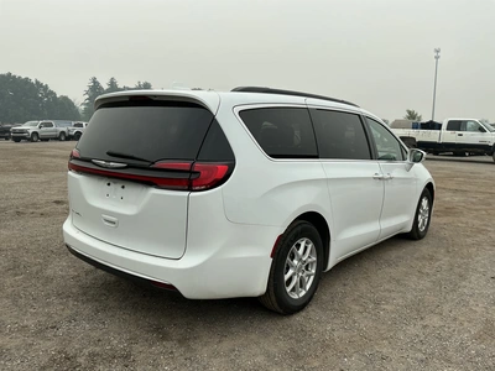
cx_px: 248
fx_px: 400
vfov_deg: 49.7
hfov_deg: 63.4
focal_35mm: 28
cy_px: 186
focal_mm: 3
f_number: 1.8
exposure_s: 1/1490
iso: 25
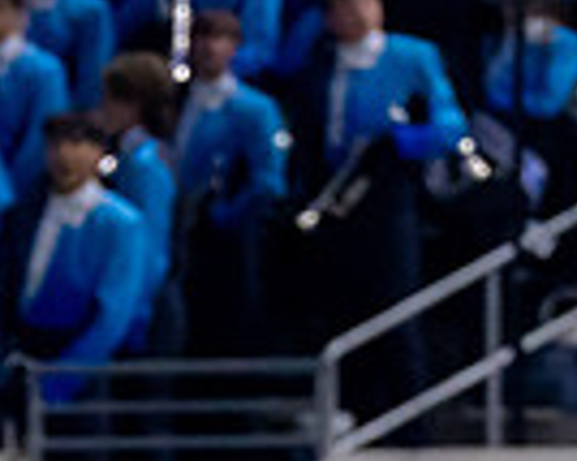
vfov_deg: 0.9
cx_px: 309
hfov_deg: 1.1
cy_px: 796
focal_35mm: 1722
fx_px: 29385
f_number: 2.8
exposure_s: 1/1000
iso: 1600
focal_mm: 200
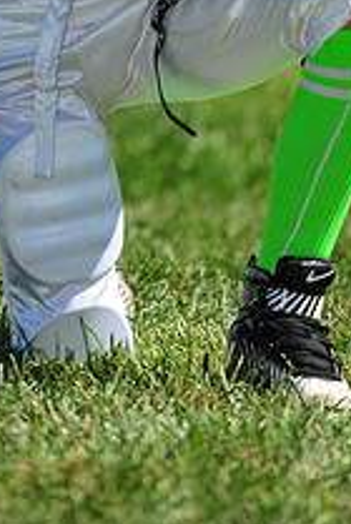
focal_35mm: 512
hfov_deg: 2.7
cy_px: -178
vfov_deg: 4.0
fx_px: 7463
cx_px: 85
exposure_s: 1/3200
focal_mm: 185
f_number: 4.5
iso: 400
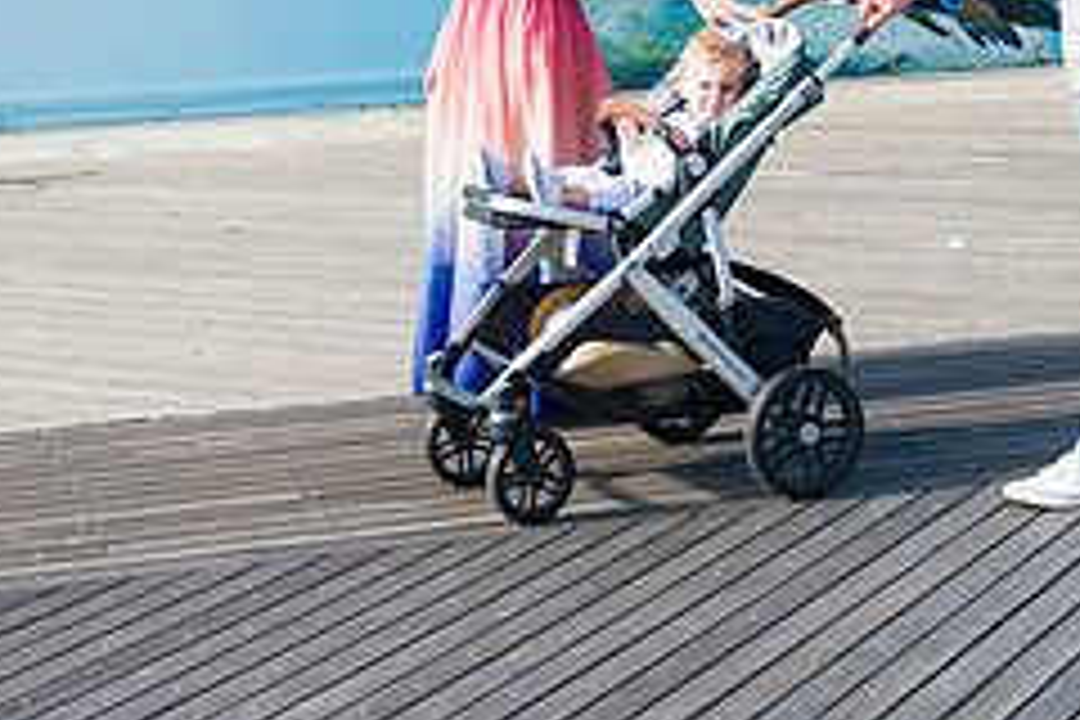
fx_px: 2760
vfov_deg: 14.6
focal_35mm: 92
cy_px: -34
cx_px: 477
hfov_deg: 22.1
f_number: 5
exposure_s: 1/2000
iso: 200
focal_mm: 38
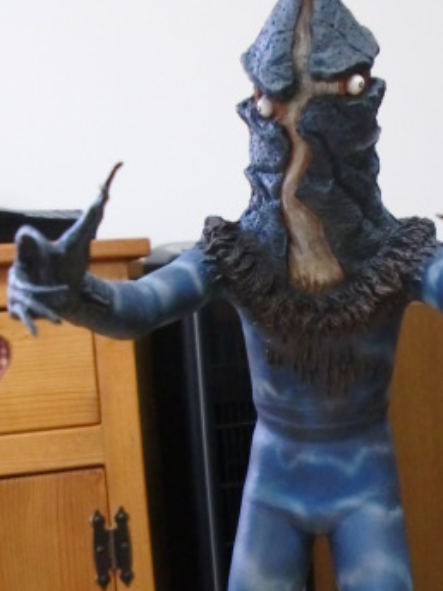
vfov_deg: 28.5
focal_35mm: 67
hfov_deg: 21.8
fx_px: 1143
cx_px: 316
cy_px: 450
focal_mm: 6.3
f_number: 2.8
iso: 640
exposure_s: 1/60
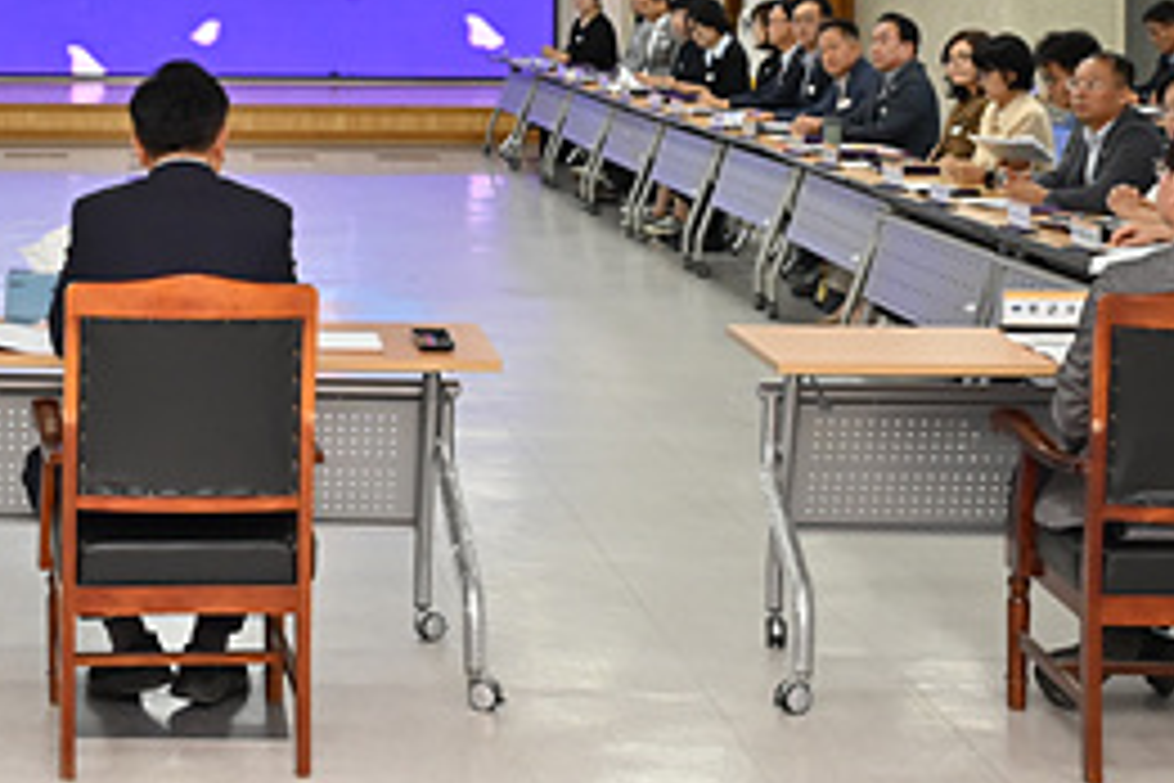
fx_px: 2478
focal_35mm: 76
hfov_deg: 26.0
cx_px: 184
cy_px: -50
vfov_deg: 17.4
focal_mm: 31
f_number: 4
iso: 800
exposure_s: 1/320
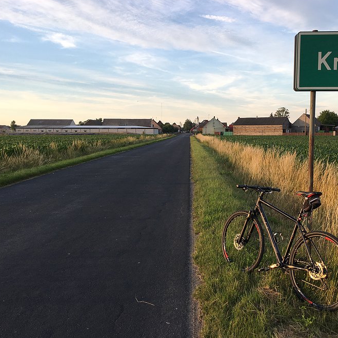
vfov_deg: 47.2
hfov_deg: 46.9
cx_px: 207
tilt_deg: -5.0
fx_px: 387
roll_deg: -0.3
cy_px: 166
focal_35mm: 35
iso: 25
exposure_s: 1/455
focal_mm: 4.15
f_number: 2.2
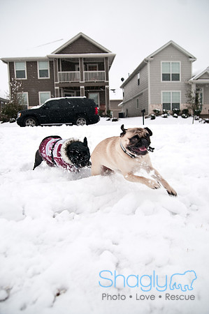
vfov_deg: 70.5
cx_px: 104
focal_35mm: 26
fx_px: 223
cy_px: 157
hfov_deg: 50.3
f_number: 3.2
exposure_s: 1/320
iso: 200
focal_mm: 17
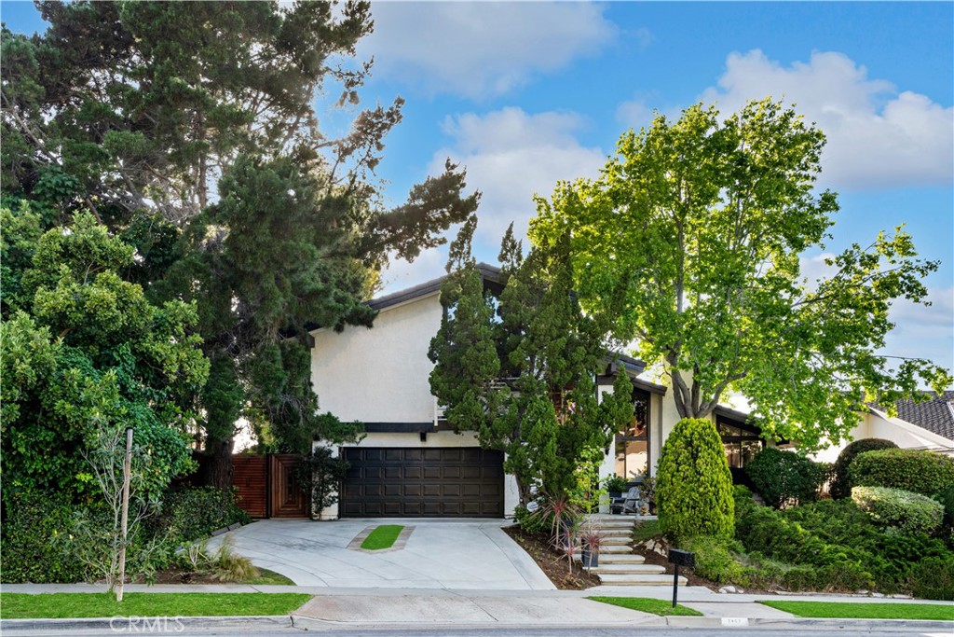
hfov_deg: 61.9
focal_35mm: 30
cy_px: 318
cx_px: 477
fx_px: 795
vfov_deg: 43.6
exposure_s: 1/100
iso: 250
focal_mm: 30
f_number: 11
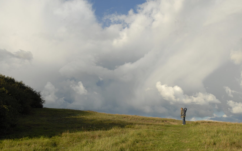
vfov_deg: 33.6
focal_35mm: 38
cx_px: 132
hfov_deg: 51.5
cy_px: 84
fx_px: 251
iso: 200
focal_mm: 22
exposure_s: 1/1000
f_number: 5
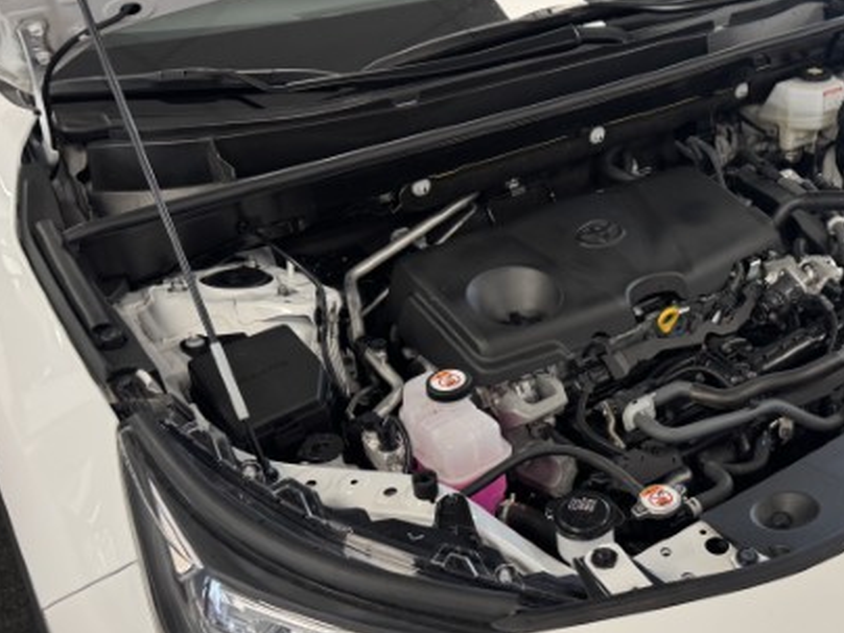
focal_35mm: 38
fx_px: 927
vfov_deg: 37.7
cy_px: 338
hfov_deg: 47.3
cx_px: 623
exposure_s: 1/50
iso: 160
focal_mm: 6.76
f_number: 1.78
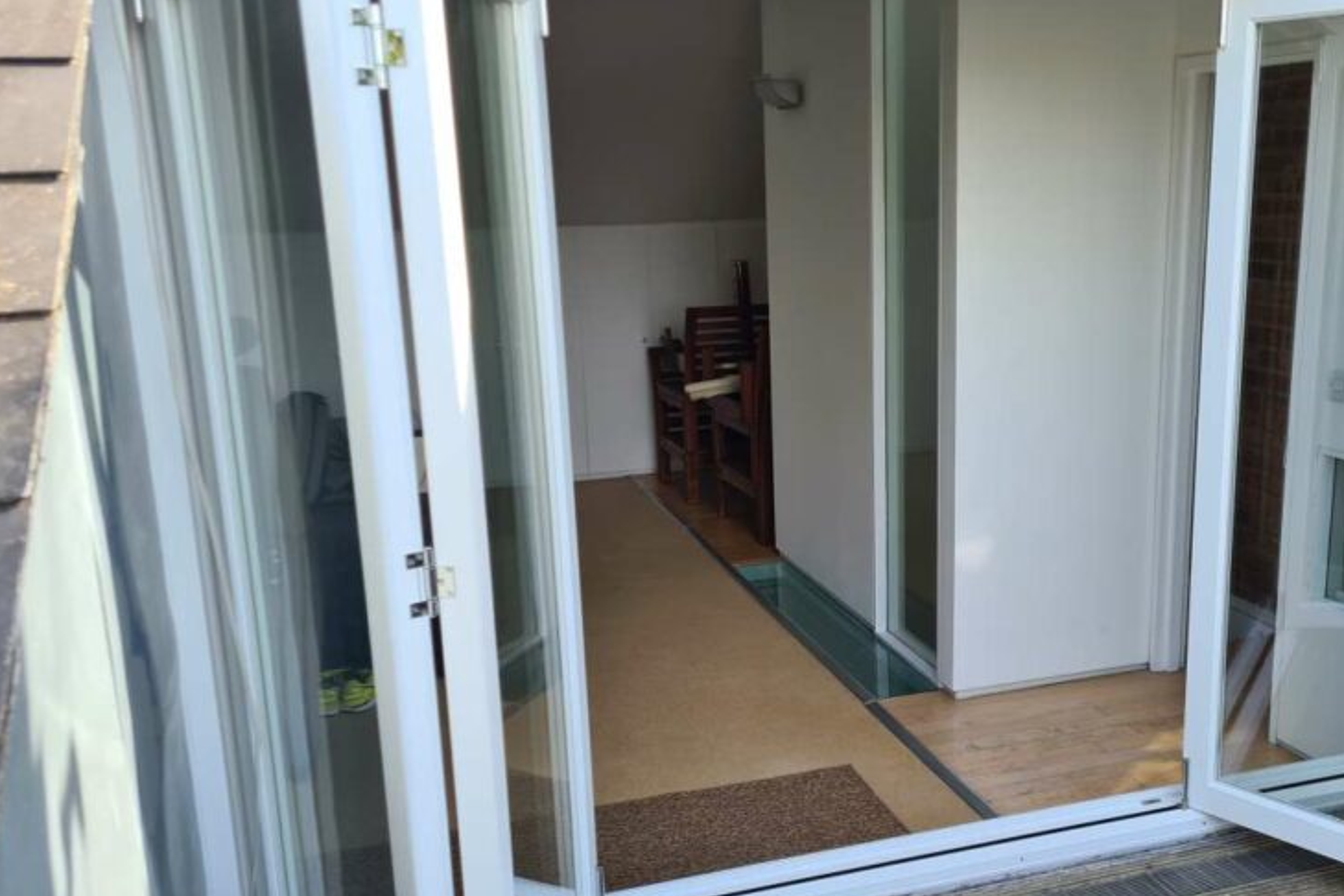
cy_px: 527
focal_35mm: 38
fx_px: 1419
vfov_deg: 35.0
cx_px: 850
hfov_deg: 50.1
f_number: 1.8
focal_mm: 5.4
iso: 50
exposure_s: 1/390
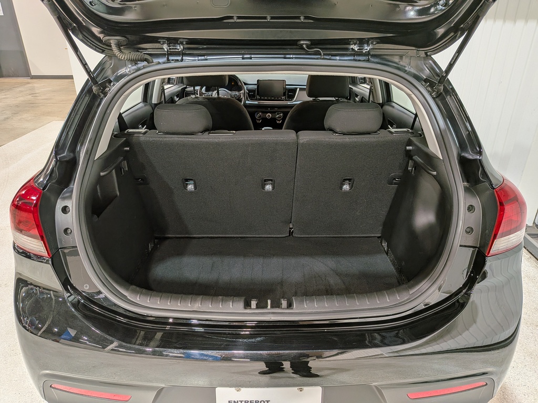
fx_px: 373
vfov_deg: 56.8
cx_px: 269
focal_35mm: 24
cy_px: 202
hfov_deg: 71.6
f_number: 1.7
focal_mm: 4.53
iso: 148
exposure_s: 1/120
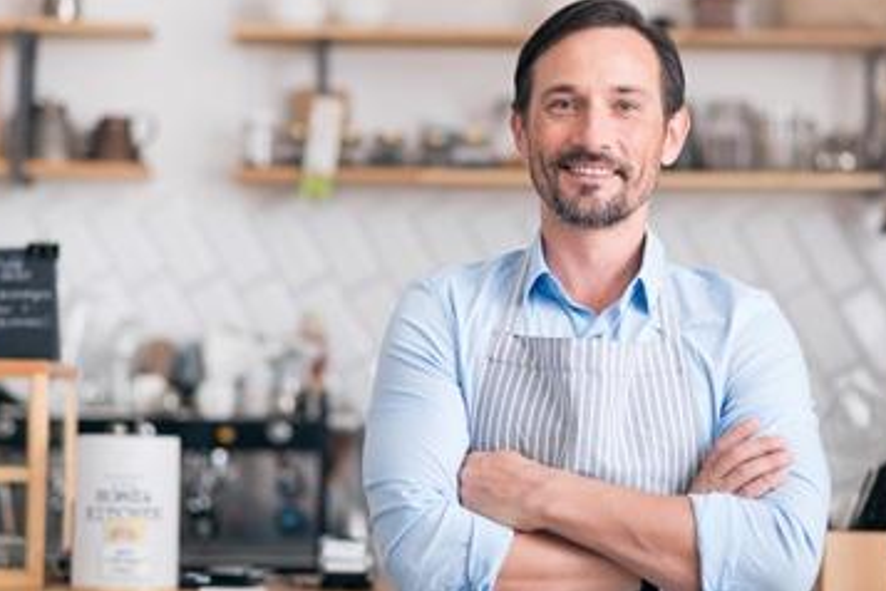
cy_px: 293
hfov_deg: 19.1
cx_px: 444
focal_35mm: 107
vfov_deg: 12.8
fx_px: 2633
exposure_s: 1/200
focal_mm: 85
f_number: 2.2
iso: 160
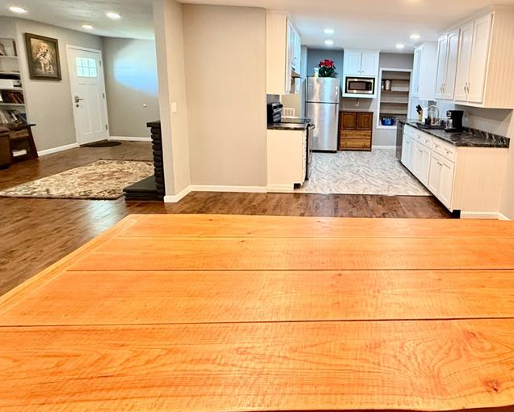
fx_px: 335
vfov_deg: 62.3
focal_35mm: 22
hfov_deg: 72.1
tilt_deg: -10.0
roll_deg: -2.2
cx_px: 355
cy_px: 156
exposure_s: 1/60
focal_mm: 2.22
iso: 500
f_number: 2.2
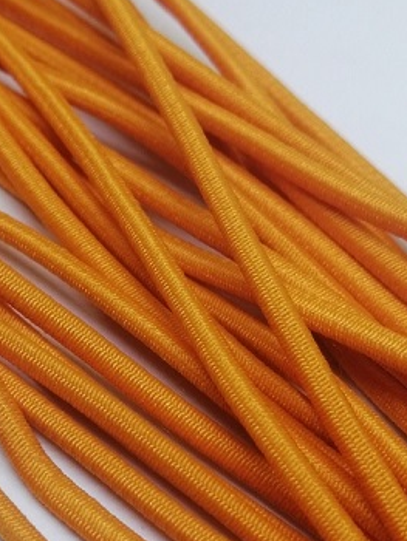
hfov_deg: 21.8
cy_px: 344
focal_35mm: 67
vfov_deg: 28.8
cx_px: 122
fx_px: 1049
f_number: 1.8
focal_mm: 3.62
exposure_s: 1/50
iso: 80
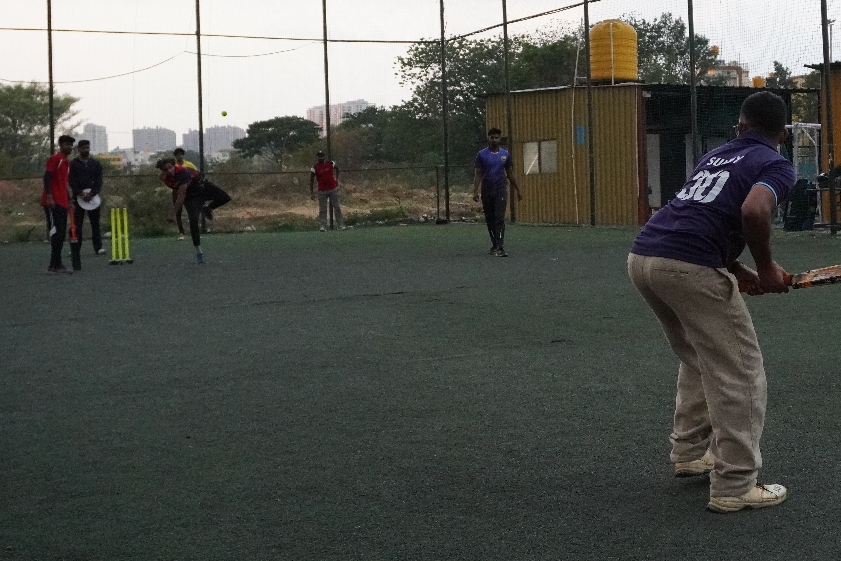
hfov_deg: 37.8
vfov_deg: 25.9
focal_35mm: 52
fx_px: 1209
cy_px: 174
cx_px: 579
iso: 5000
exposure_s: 1/1000
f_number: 5.6
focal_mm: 23
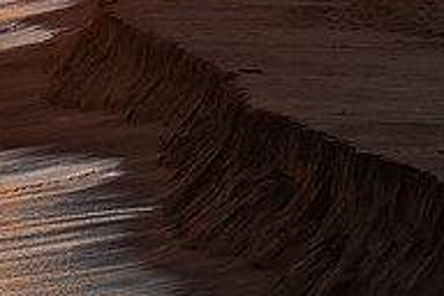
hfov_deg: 4.3
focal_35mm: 478
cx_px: -236
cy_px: 15
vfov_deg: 2.9
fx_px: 5895
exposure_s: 1/200
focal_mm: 134
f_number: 9
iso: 200
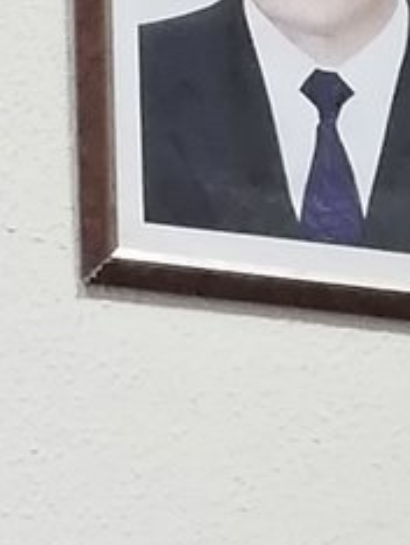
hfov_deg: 4.8
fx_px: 4776
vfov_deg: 6.1
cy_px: 1576
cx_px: 792
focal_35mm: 303
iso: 250
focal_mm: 3.81
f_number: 2.2
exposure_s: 1/33.3
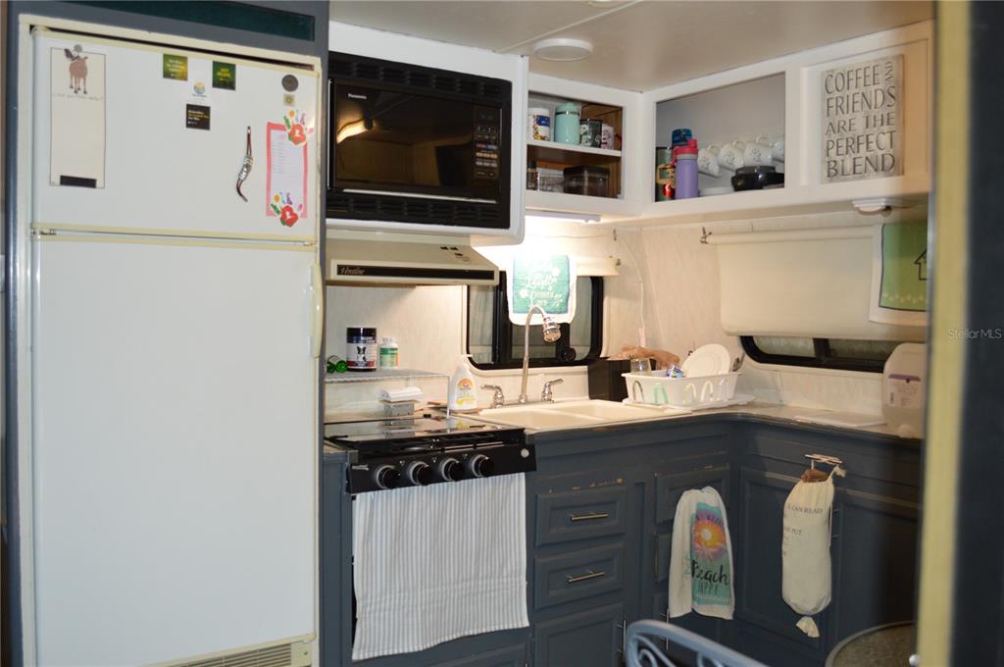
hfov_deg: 57.3
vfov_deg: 39.9
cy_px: 334
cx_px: 502
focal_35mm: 33
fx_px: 919
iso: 720
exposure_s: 1/60
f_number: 3.8
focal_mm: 22
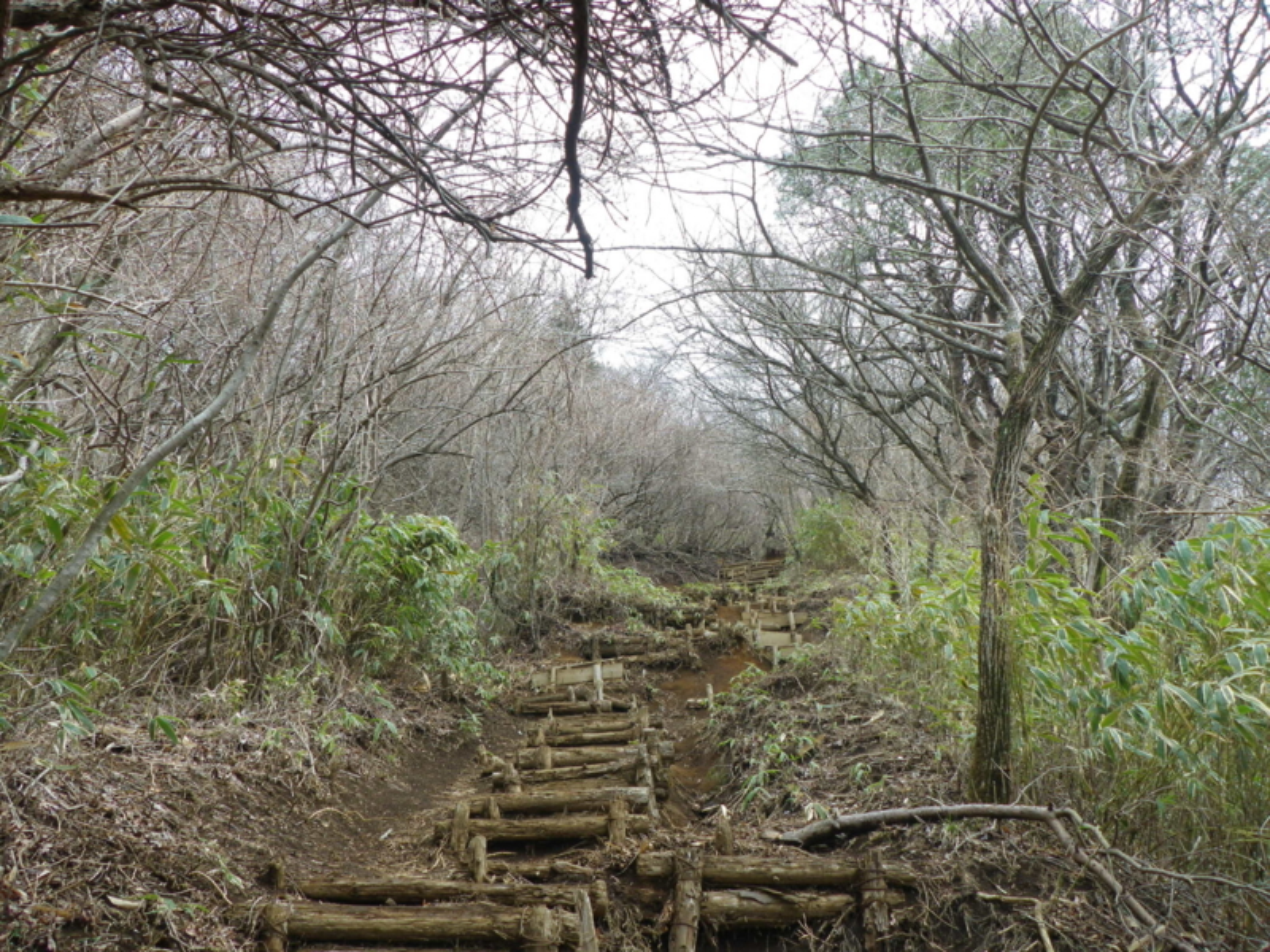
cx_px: 635
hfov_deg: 52.6
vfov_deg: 40.7
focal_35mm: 35
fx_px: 1284
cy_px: 476
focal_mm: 6.2
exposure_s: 1/80
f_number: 3.8
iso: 64
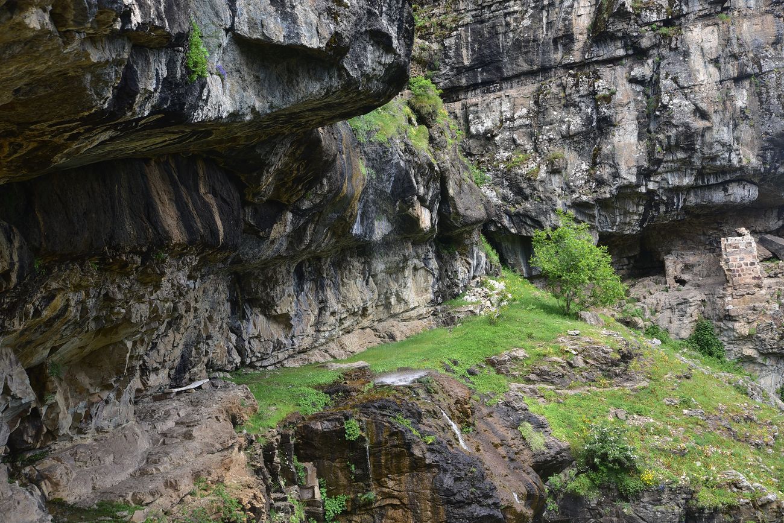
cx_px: 392
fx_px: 1089
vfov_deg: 27.0
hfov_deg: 39.6
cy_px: 262
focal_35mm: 50
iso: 160
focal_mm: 50
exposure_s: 1/125
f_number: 6.3
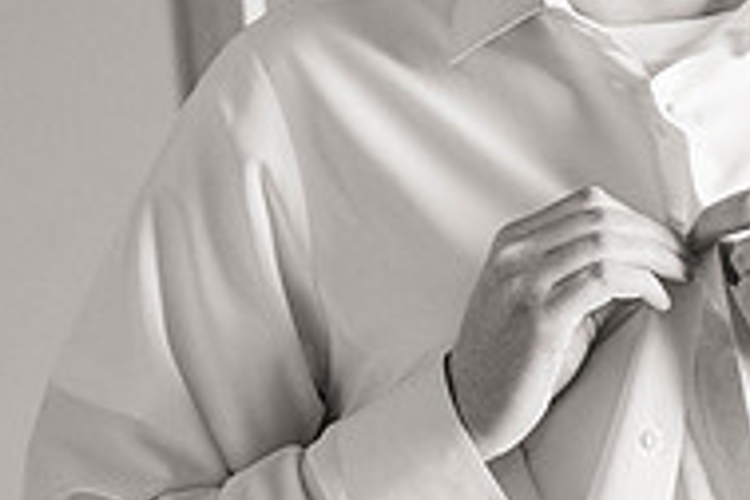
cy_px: 34
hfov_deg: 6.4
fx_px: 6708
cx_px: 492
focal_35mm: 322
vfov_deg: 4.3
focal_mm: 105
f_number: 3.5
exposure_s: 1/500
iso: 3200
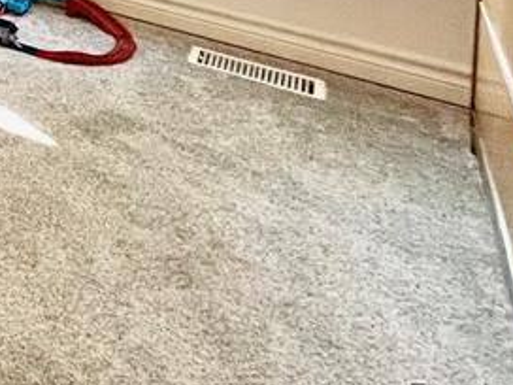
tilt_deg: -2.8
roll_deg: -1.4
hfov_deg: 23.6
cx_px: -370
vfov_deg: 20.9
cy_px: -300
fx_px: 726
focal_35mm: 49
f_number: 1.8
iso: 320
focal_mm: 1.57
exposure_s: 1/60
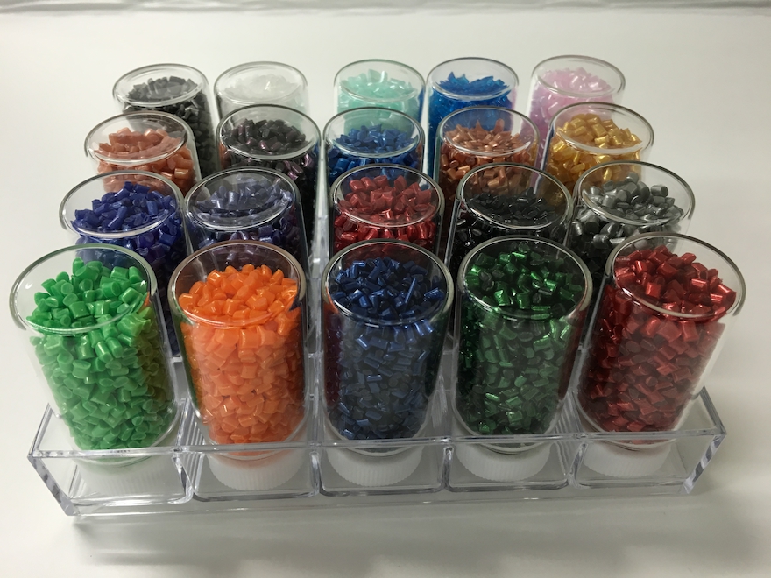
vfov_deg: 48.2
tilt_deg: -45.5
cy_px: 289
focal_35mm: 29
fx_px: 646
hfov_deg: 61.7
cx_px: 386
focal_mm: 4.15
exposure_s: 1/33
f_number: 2.2
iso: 100
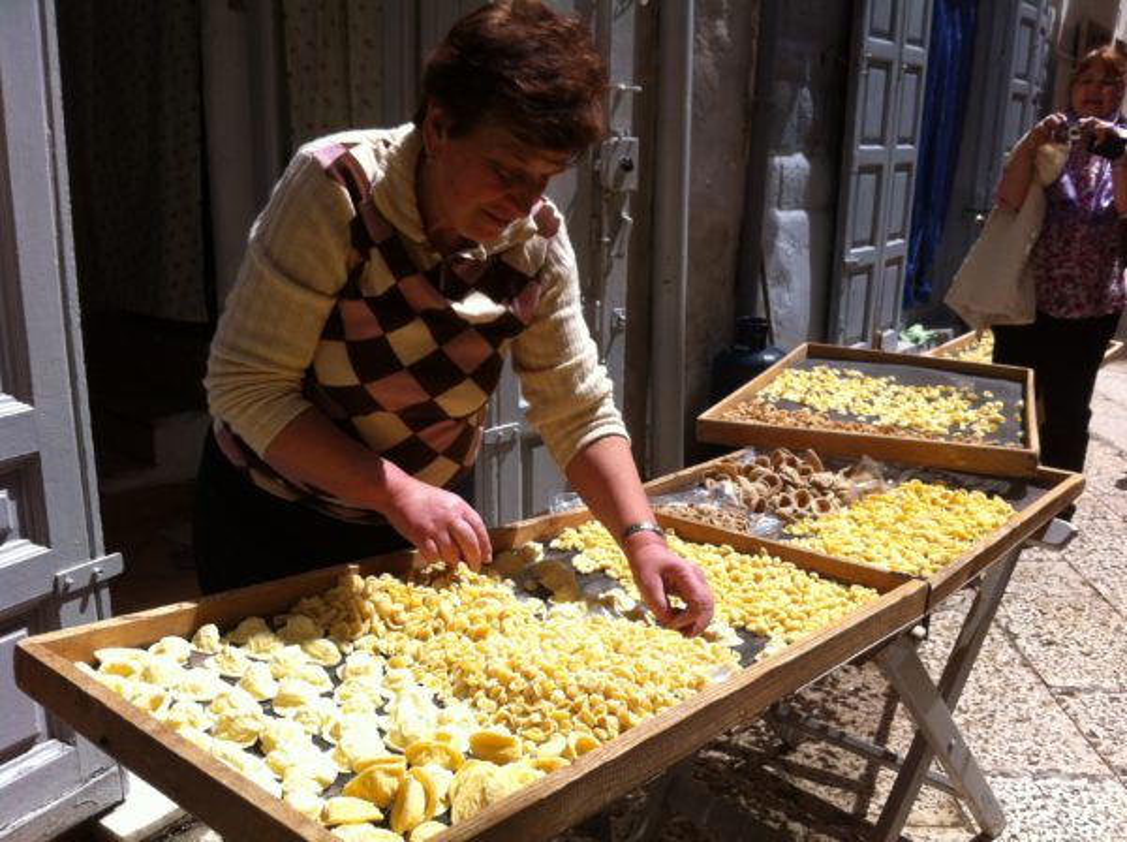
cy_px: 421
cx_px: 564
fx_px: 1138
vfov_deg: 40.6
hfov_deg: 52.7
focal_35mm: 35
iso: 80
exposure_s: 1/1160
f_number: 2.8
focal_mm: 3.85
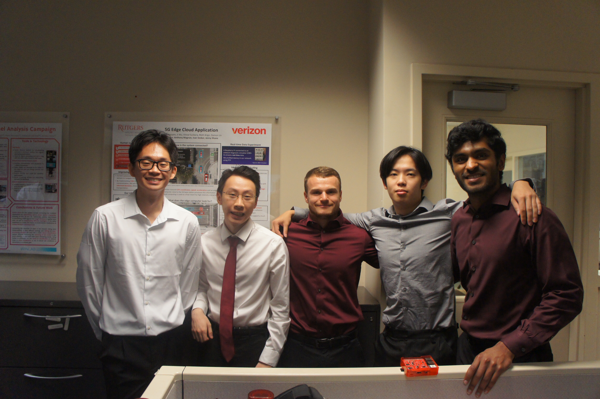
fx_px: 450
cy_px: 200
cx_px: 300
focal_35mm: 27
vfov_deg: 47.9
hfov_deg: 67.4
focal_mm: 18
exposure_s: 1/200
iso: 1600
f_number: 3.5
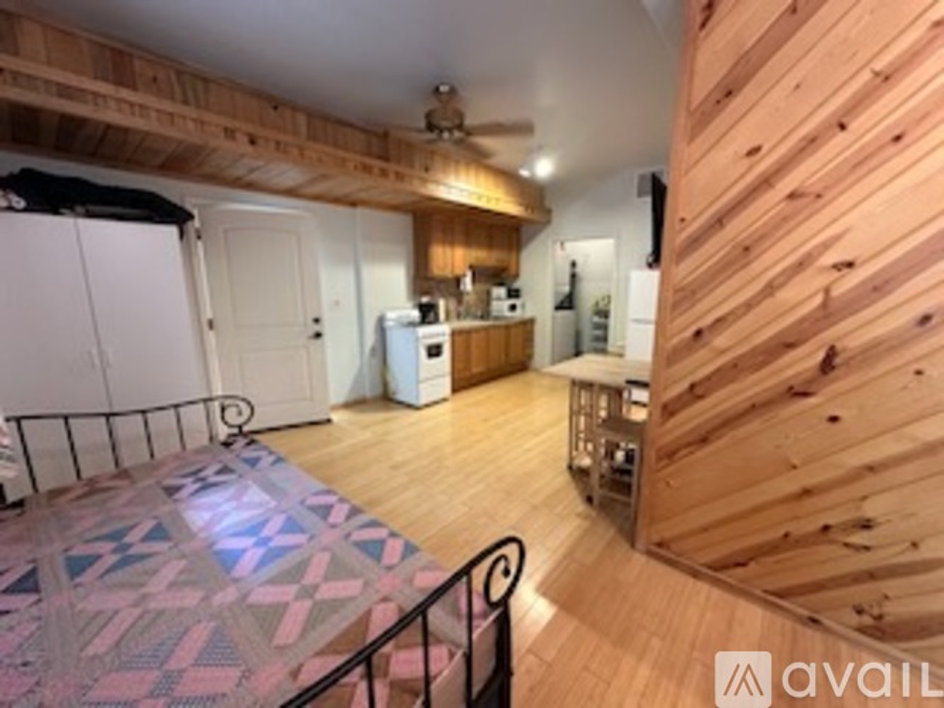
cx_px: 472
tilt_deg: -10.9
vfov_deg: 85.7
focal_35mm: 14
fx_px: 382
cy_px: 354
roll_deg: +0.8
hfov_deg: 102.1
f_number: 2.2
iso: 400
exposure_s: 1/60
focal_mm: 2.22
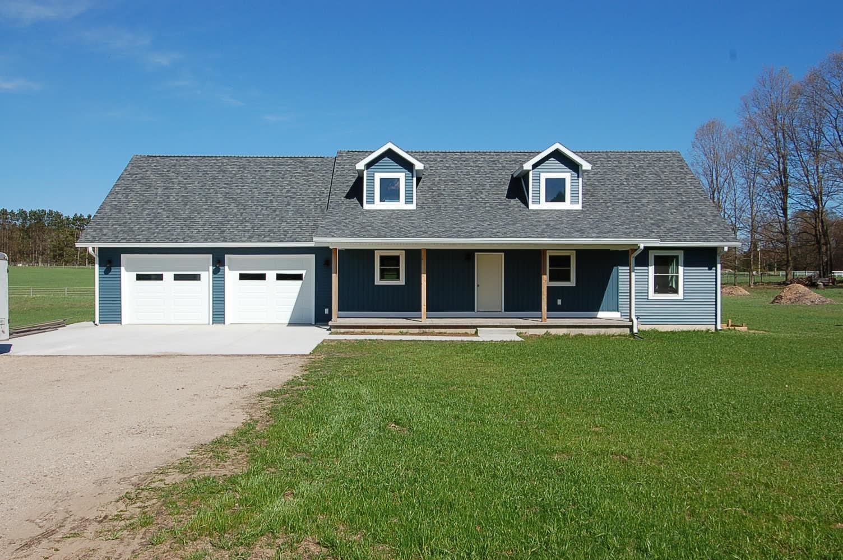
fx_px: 772
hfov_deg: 57.3
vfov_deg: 39.9
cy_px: 280
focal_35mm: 33
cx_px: 422
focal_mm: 22
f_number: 10
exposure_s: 1/400
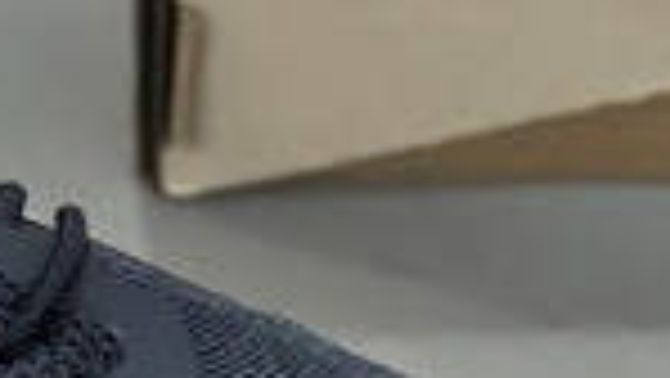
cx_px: -112
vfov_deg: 3.2
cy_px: 630
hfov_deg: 5.7
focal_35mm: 379
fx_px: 6737
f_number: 2
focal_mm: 5.75
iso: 1250
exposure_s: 1/167
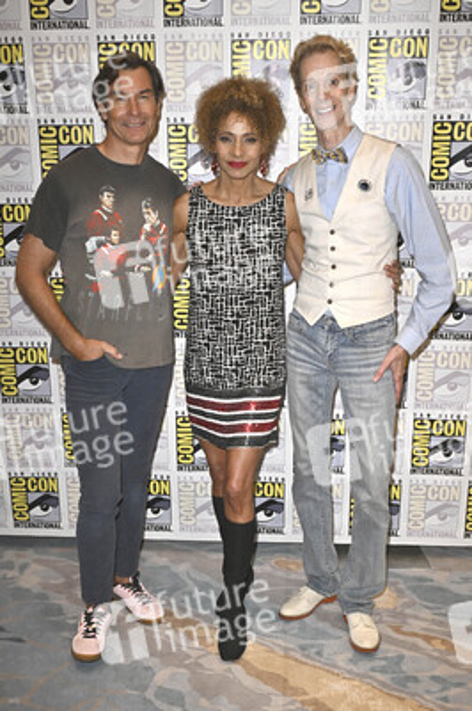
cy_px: 356
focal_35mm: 35
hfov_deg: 37.8
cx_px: 236
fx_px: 689
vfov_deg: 54.5
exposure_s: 1/250
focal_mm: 35
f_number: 6.3
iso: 2000
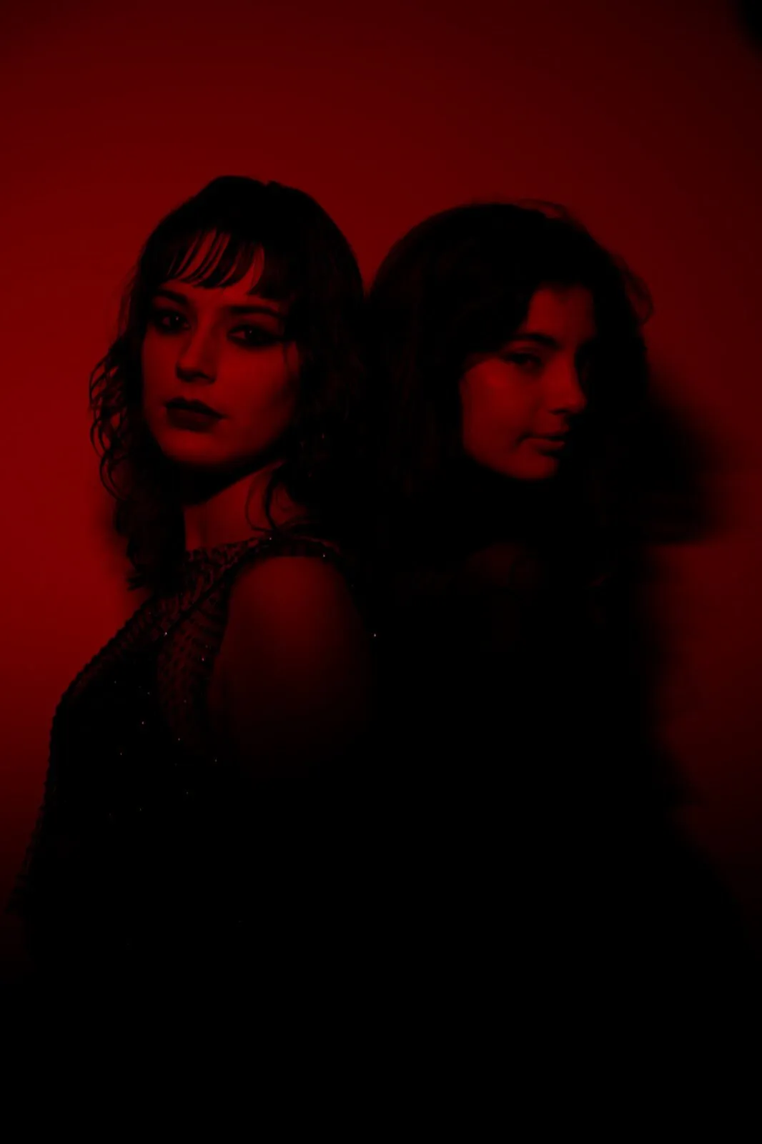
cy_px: 572
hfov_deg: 23.4
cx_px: 381
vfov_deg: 34.5
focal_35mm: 58
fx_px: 1839
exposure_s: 1/13
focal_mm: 57.9
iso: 250
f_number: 4
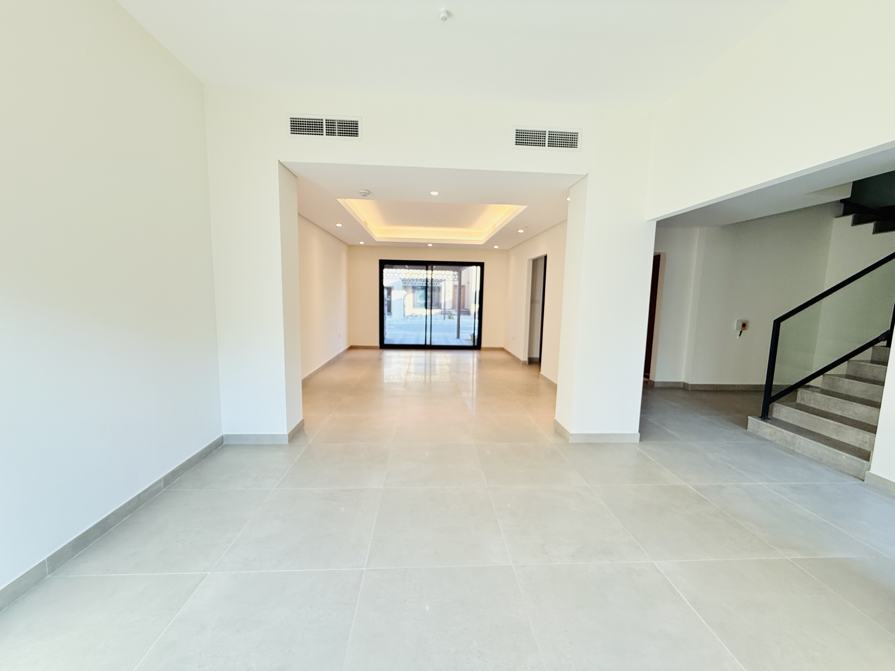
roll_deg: -1.5
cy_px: 336
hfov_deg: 102.1
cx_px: 448
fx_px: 362
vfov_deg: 85.7
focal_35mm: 14
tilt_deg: -5.5
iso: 125
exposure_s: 1/99
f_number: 2.2
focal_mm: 2.22
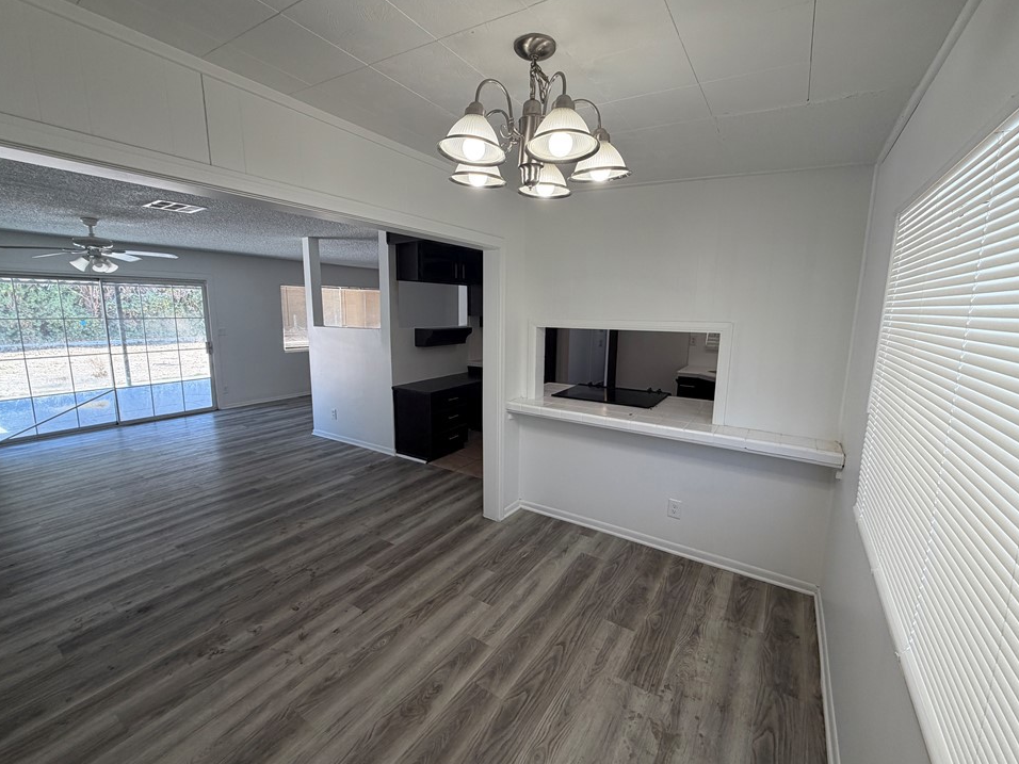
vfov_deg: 81.7
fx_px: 442
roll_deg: -0.4
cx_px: 501
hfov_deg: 98.2
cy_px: 380
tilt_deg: -9.5
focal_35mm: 15
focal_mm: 2.22
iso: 125
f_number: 2.2
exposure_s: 1/120
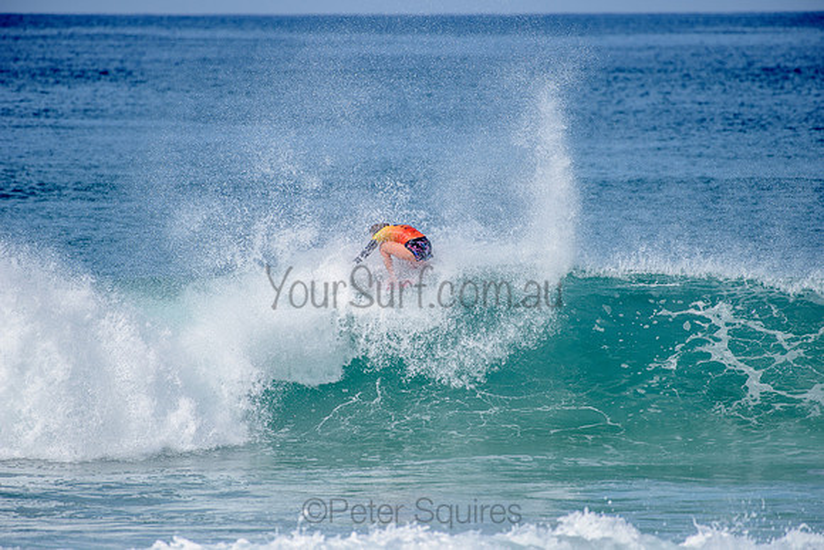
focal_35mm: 500
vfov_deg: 2.8
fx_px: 11447
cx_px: 412
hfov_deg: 4.1
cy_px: 275
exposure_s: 1/2500
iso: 250
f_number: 6.3
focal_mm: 500
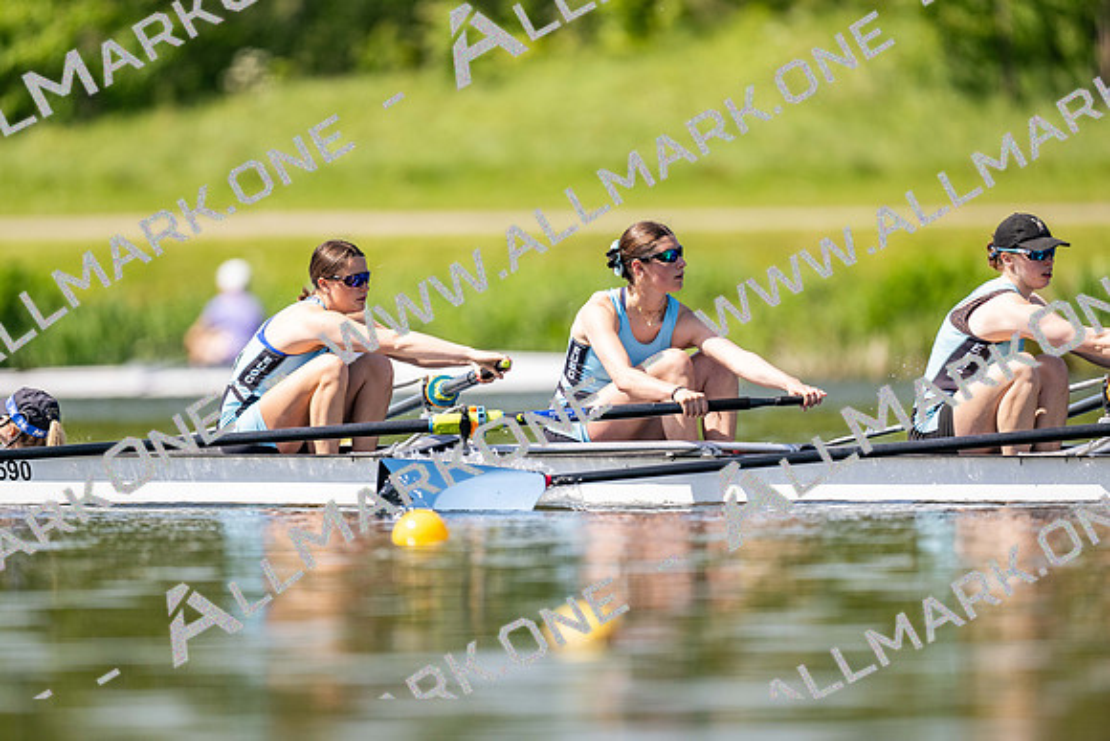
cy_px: 370
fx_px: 18503
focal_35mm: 600
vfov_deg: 2.3
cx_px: 555
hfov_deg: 3.4
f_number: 4
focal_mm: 600
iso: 360
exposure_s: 1/2500
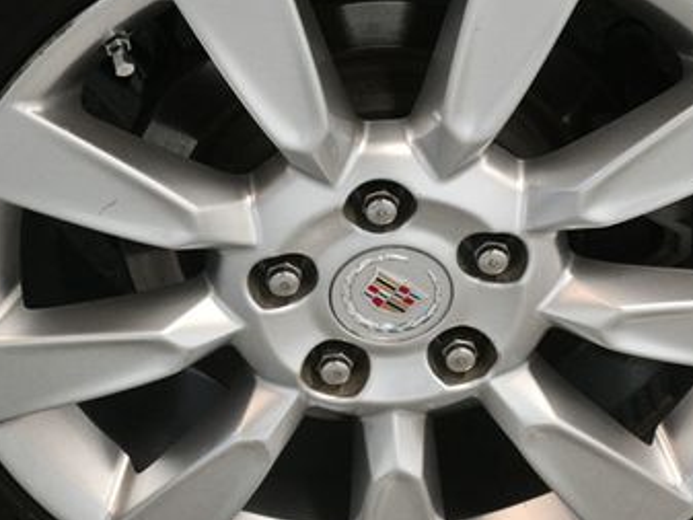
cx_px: 395
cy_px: 255
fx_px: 2303
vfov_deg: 12.9
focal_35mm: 115
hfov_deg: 17.1
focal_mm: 42
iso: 2200
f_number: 4.5
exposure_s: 1/125
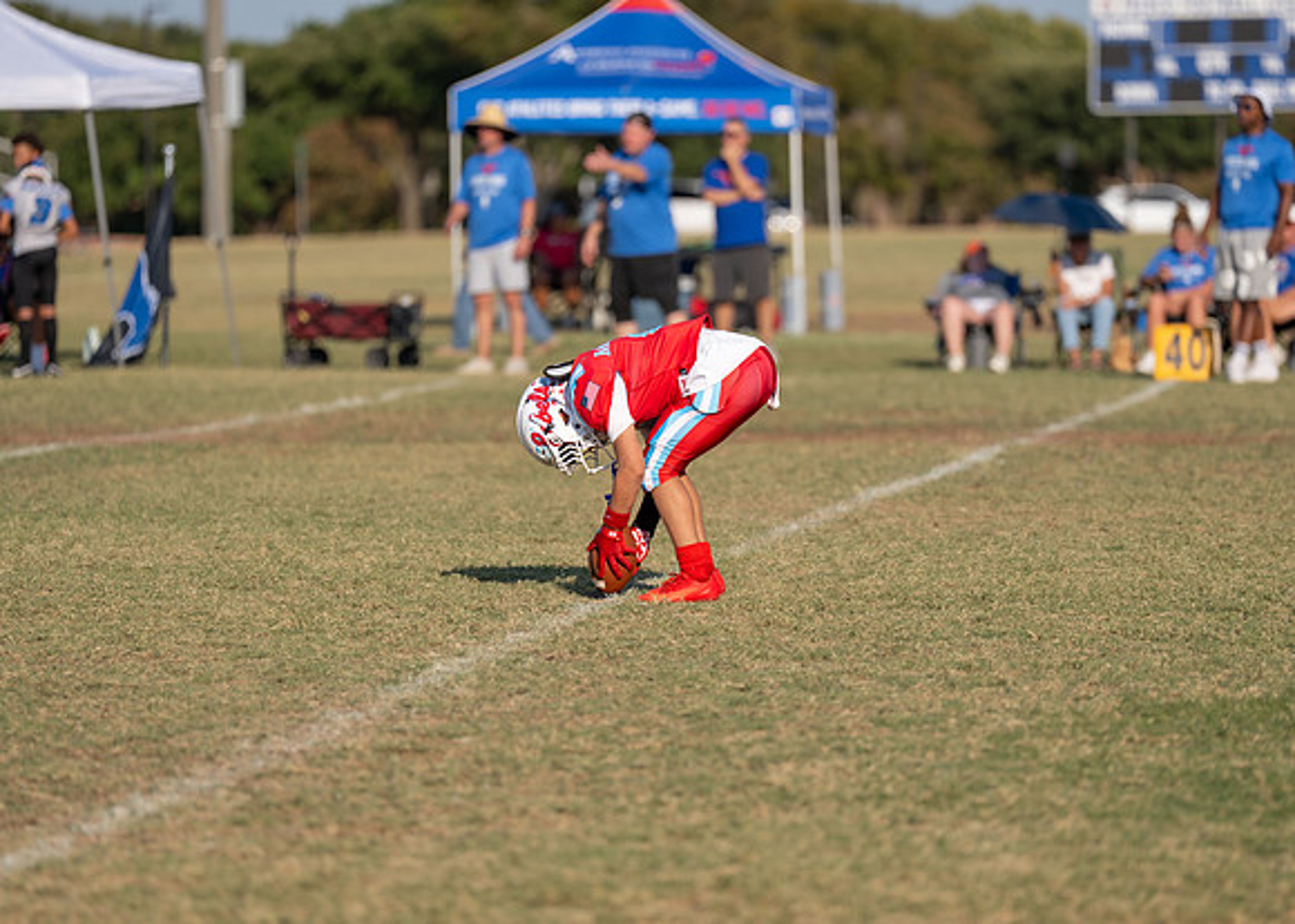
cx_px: 696
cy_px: 461
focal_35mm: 219
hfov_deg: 9.2
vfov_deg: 6.6
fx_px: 8058
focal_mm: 200
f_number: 3.2
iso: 125
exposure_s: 1/3200
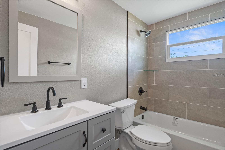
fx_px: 106
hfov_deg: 93.3
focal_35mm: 17
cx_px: 112
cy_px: 75
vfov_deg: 70.4
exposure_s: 1.3
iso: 320
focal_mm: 17
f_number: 9
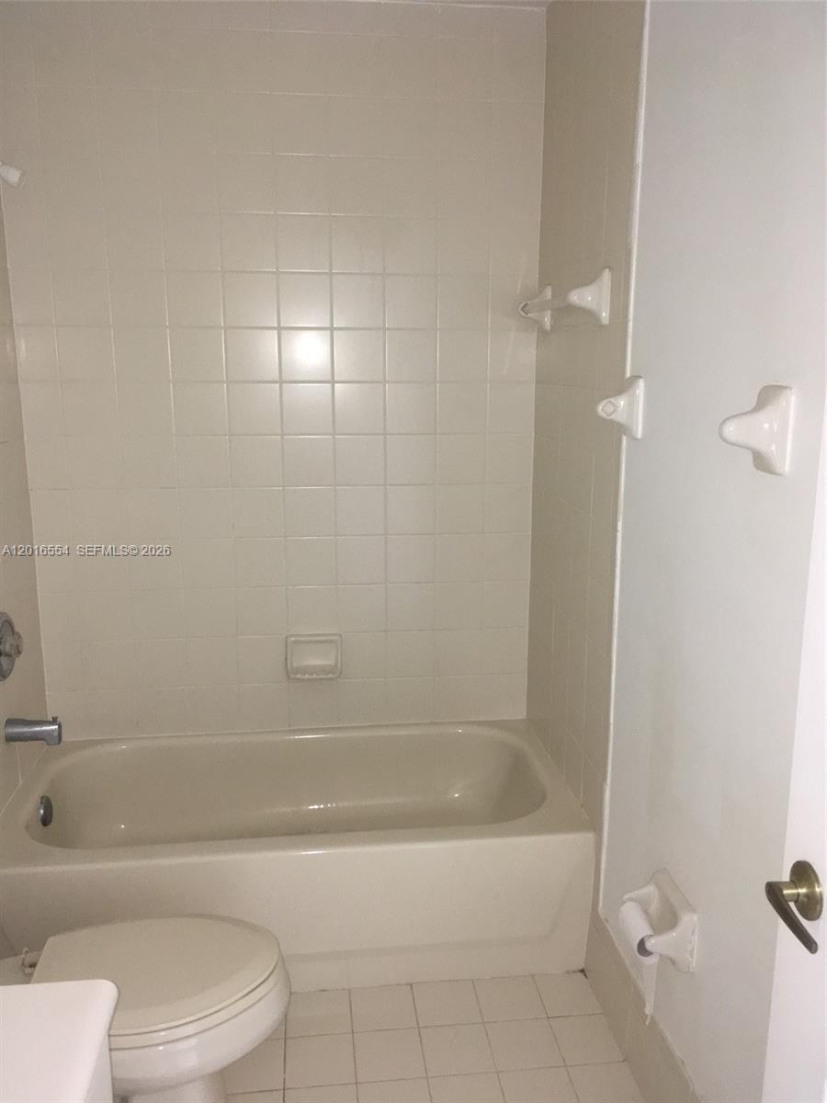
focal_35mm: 29
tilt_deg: -13.2
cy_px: 552
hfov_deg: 48.2
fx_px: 924
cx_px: 414
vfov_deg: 61.7
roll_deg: +0.0
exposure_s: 1/20
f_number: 2.2
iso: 80
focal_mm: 4.15
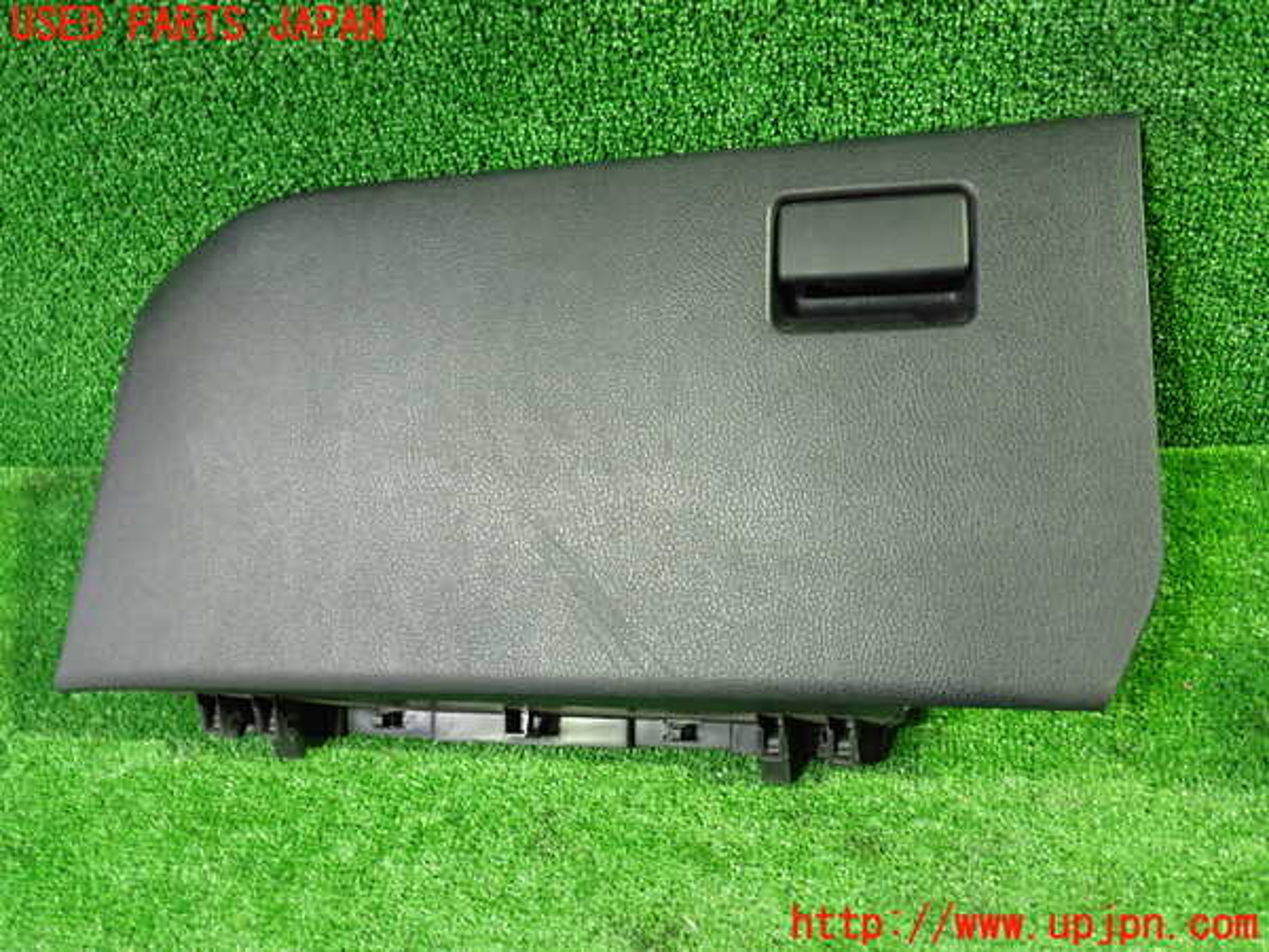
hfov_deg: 60.0
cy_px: 476
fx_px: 1100
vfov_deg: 46.8
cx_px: 634
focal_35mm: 30
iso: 800
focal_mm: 5.4
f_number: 2.3
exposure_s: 1/30
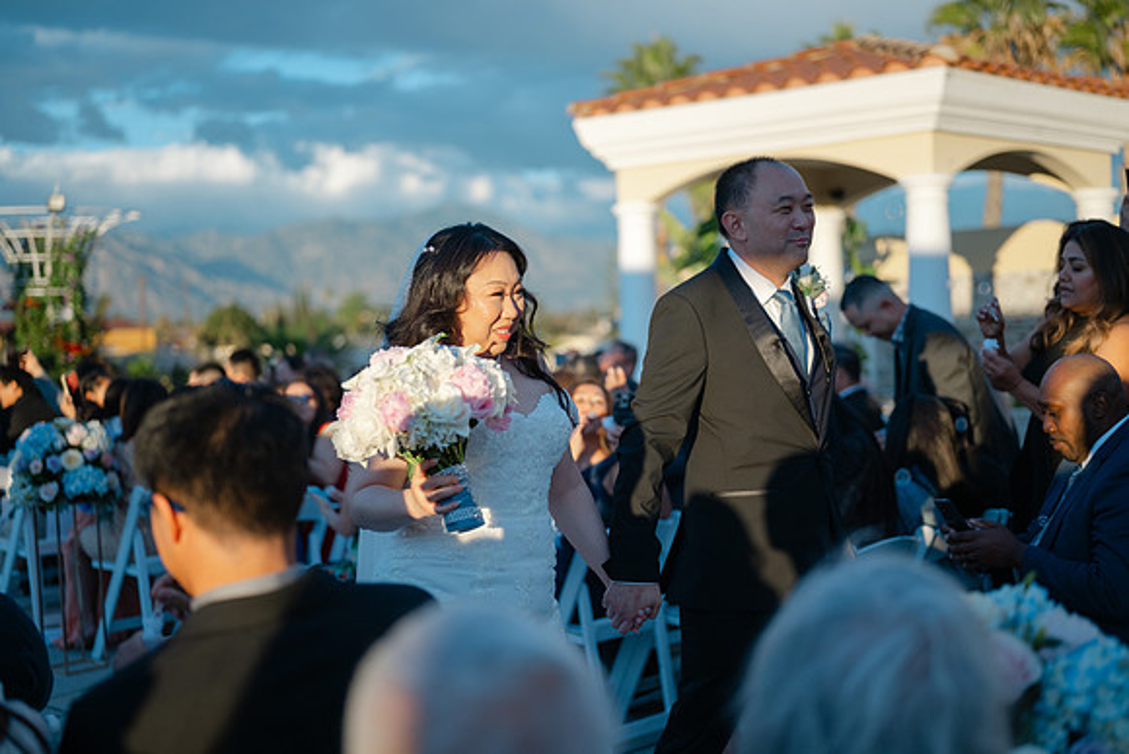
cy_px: 377
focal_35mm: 50
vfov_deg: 27.0
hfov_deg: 39.6
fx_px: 1568
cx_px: 564
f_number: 1.8
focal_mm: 50
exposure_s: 1/2000
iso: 64
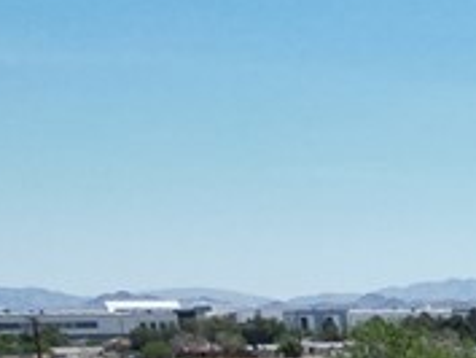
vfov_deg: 9.8
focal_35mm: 139
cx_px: 1205
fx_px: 1913
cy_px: 770
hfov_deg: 11.3
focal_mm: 6.72
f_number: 1.7
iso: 130
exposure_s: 1/4000
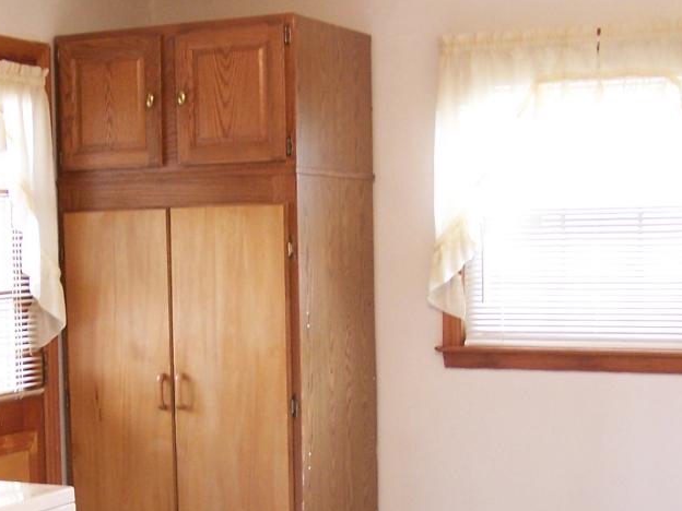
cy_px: 435
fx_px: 1537
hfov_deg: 25.0
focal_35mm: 78
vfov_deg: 18.7
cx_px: 268
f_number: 2.8
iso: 140
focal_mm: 6.3
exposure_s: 1/13
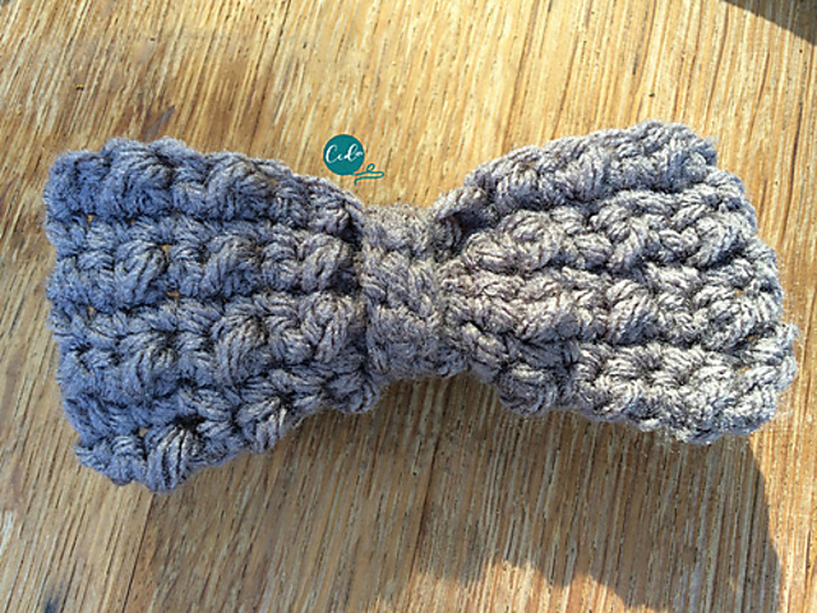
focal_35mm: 29
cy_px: 306
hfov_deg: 61.7
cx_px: 408
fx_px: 684
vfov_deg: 48.2
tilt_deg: -82.3
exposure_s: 1/60
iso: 40
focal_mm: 4.15
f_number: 2.2
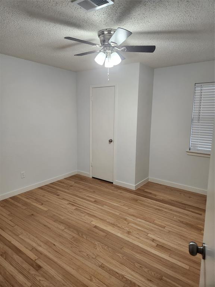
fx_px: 190
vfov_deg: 73.9
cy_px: 144
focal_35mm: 23
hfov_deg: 58.9
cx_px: 108
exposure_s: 1/120
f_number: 1.8
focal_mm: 5.4
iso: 160
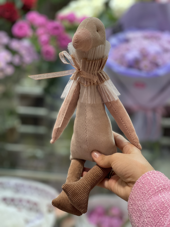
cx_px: 85
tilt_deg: -17.7
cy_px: 114
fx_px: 419
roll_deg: -1.6
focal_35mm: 64
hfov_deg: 22.9
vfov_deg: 30.3
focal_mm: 7.5
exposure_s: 1/100
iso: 200
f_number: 2.2
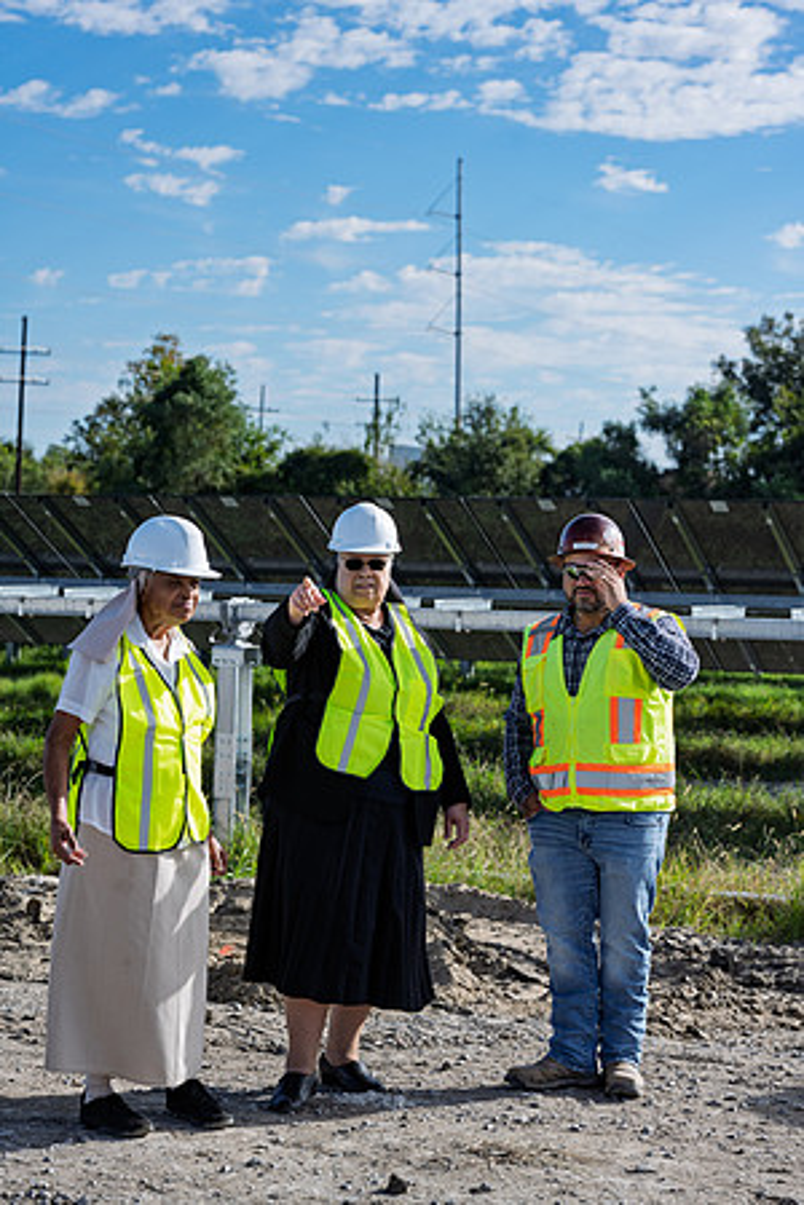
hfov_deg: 16.1
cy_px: 602
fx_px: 2847
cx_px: 402
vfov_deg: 23.9
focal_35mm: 85
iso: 200
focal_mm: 85
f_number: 5.6
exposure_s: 1/1000
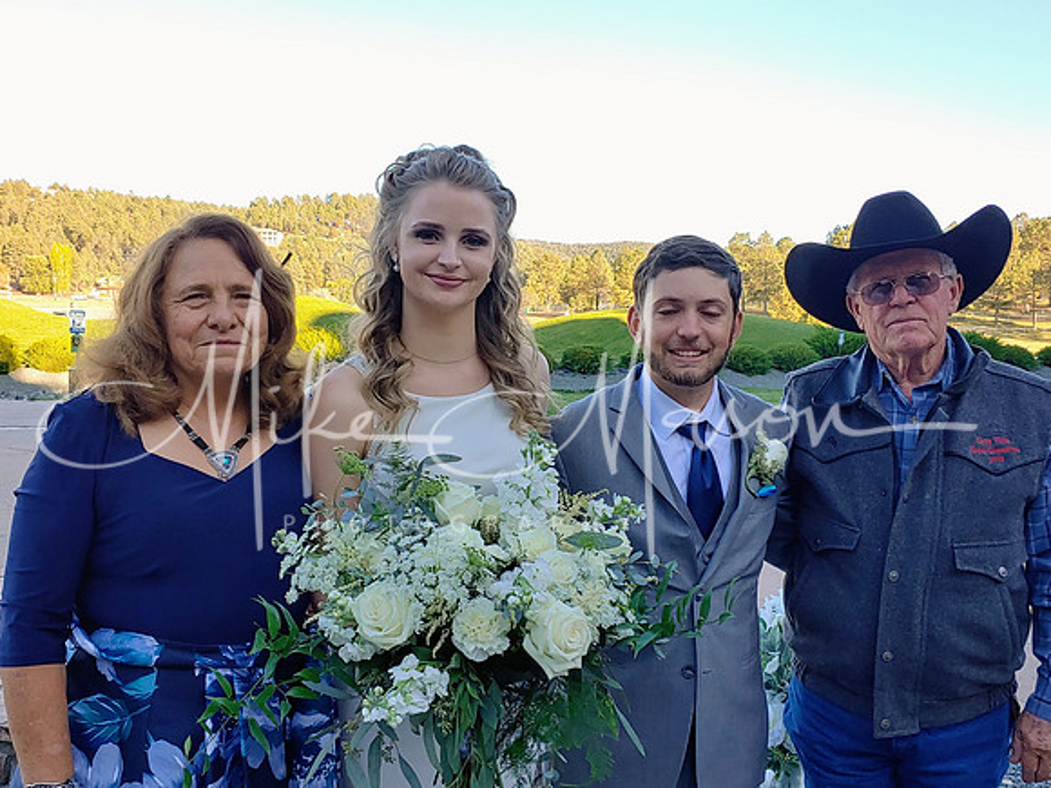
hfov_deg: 52.6
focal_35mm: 35
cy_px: 394
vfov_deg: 40.7
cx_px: 526
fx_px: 1063
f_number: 1.5
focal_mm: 4.23
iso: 50
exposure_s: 1/369
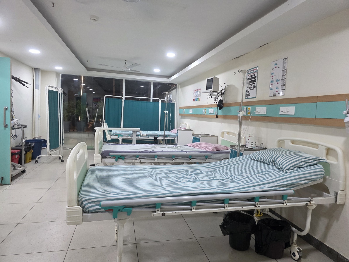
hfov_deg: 73.9
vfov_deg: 58.9
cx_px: 174
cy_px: 131
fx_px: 232
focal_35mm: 23
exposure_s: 1/100
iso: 400
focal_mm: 6.3
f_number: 1.7
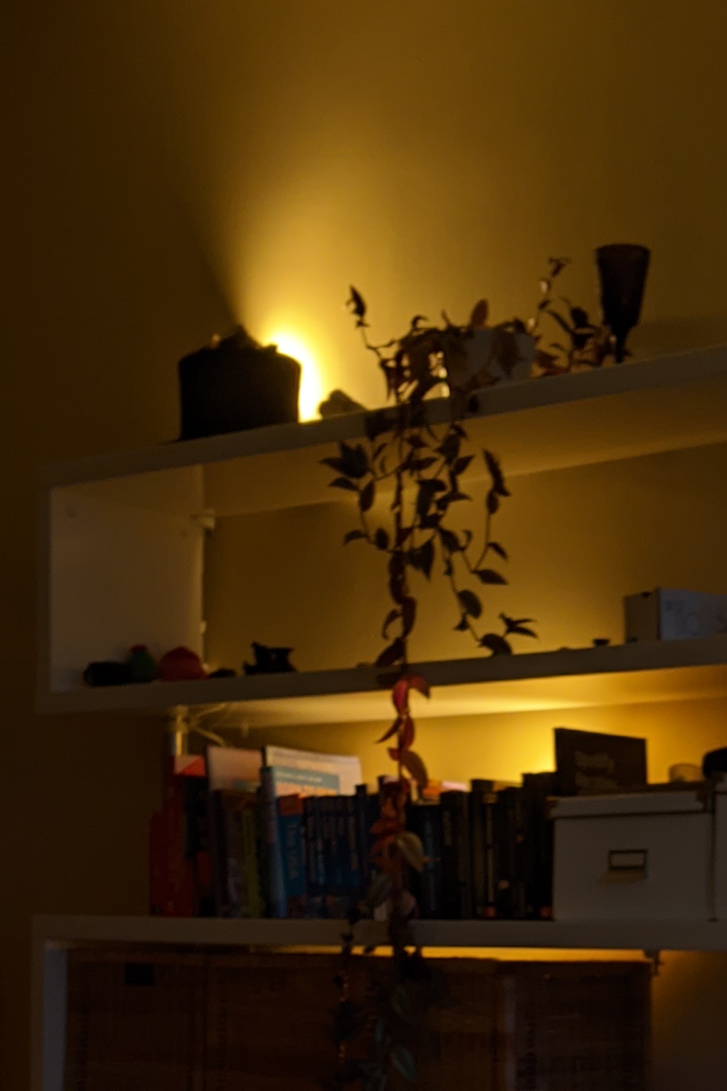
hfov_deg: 18.9
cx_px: 453
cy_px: 944
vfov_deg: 27.3
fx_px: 2182
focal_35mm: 72
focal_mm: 4.44
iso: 78
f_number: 1.8
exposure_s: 1/24
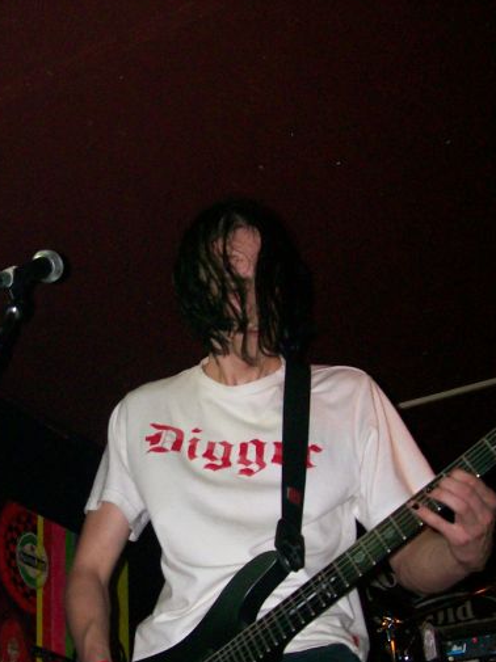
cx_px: 122
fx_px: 1090
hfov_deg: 25.3
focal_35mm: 57
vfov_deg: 33.2
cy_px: 482
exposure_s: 1/64
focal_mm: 6
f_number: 2.7
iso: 140
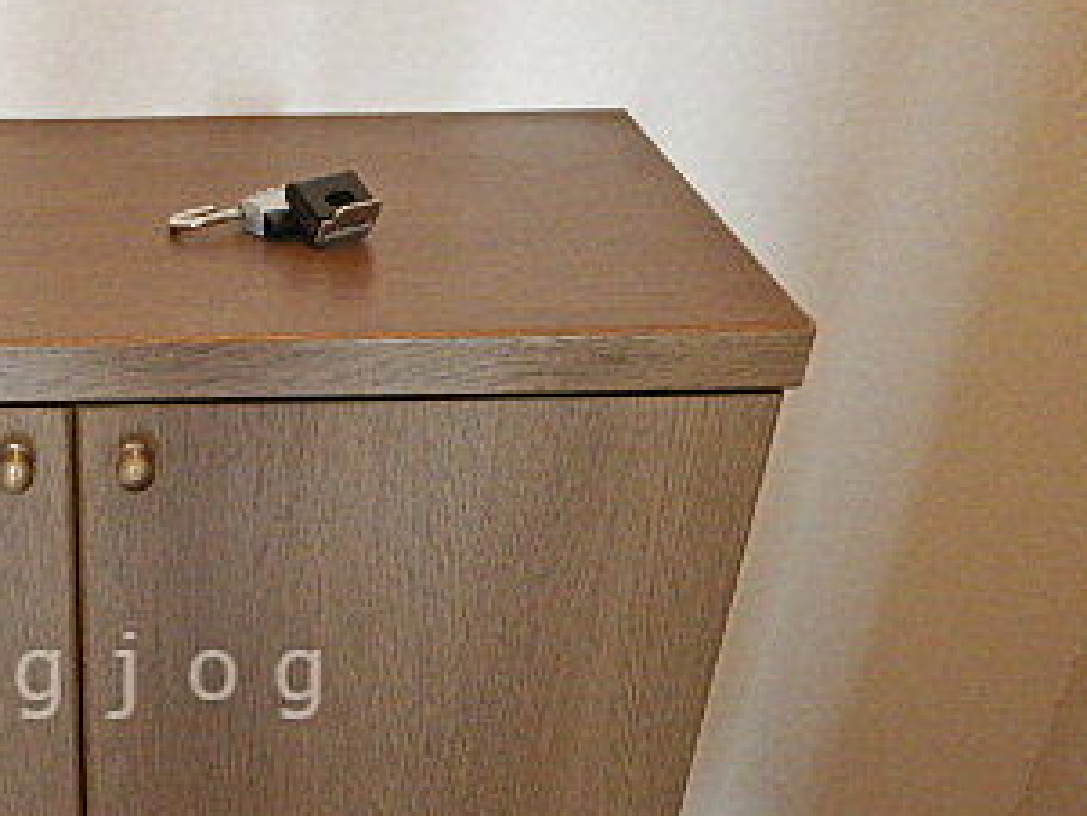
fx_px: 1602
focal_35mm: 51
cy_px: 675
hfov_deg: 35.1
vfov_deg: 27.9
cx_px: 94
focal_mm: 4.3
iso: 200
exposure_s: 1/13
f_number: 2.8
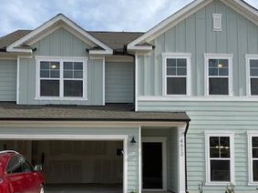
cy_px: 140
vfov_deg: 31.1
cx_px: 120
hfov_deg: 41.2
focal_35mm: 46
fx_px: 343
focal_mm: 4.25
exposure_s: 1/2358
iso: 32
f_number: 1.8
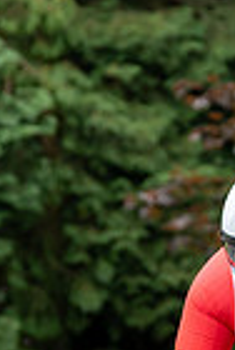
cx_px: 268
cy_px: 546
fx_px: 4472
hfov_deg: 3.0
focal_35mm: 459
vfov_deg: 4.5
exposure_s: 1/1000
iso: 500
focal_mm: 72
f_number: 3.5
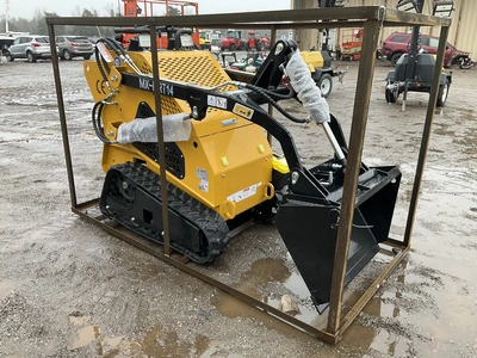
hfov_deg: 61.7
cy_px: 179
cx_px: 238
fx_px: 400
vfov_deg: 48.2
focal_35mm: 29
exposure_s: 1/122
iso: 25
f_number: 1.8
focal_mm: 3
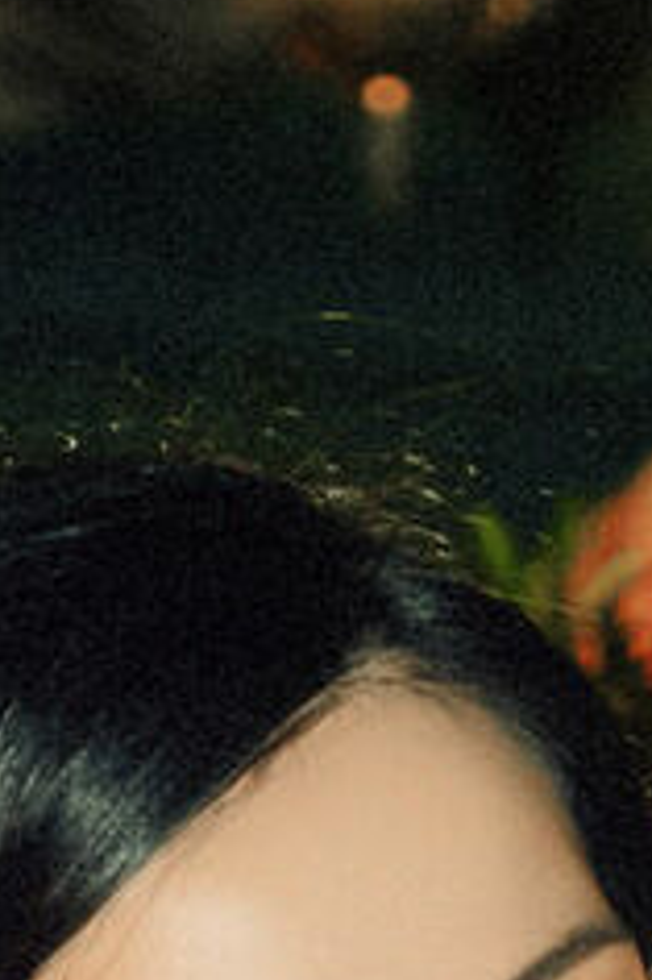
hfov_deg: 2.9
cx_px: 274
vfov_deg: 4.3
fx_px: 12704
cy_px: 2606
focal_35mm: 467
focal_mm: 70
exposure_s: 1/125
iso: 2500
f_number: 4
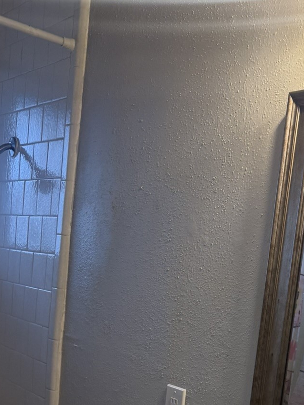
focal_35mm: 58
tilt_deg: -9.9
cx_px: 292
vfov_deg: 30.3
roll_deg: -8.3
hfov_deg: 24.3
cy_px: 428
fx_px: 679
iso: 200
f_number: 1.78
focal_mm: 6.76
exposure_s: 1/120
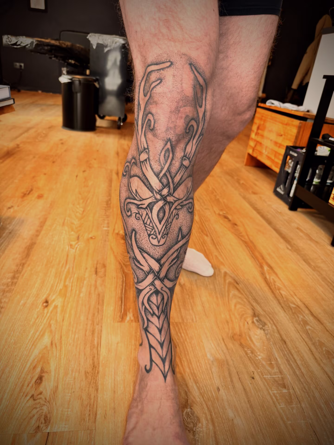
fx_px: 309
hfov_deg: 56.8
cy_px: 222
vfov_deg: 71.6
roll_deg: -7.0
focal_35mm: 24
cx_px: 167
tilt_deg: -23.9
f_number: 1.78
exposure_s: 1/121
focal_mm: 6.76
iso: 125
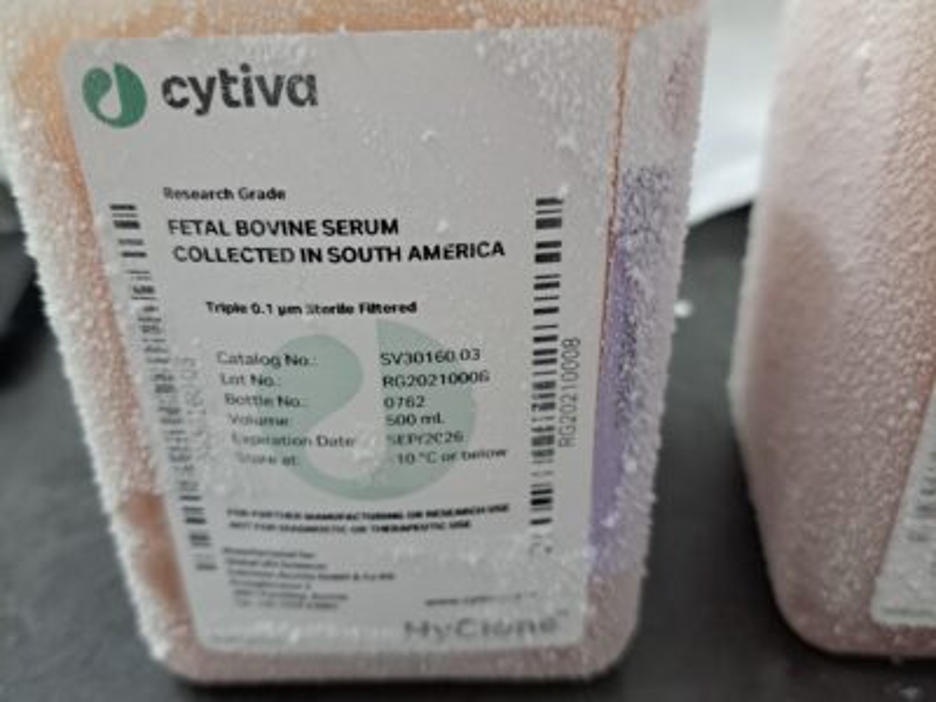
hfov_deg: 71.6
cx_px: 468
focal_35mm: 24
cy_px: 351
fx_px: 649
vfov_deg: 56.8
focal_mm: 5.23
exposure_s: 1/33
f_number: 1.8
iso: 250
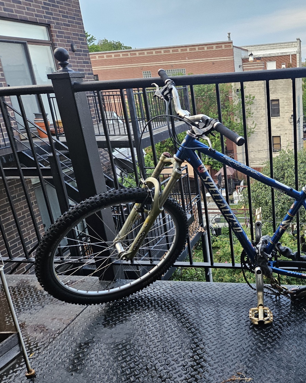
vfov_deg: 55.6
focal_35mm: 32
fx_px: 362
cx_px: 253
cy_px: 196
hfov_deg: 43.3
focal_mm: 5.4
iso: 250
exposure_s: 1/120
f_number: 1.8
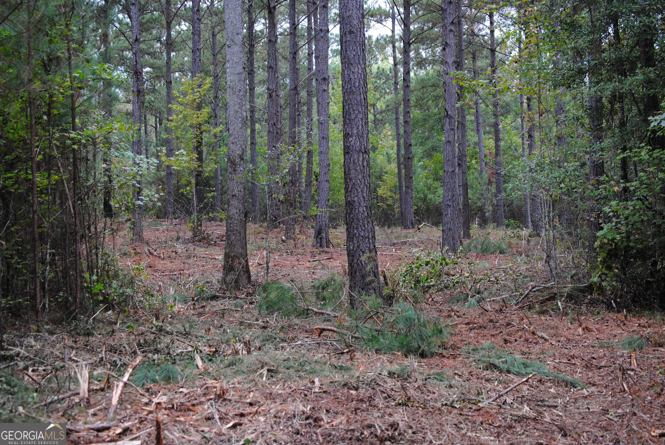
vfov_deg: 16.6
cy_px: 222
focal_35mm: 82
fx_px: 1526
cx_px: 332
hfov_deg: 24.6
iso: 200
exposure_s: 1/80
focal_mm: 55
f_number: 4.5
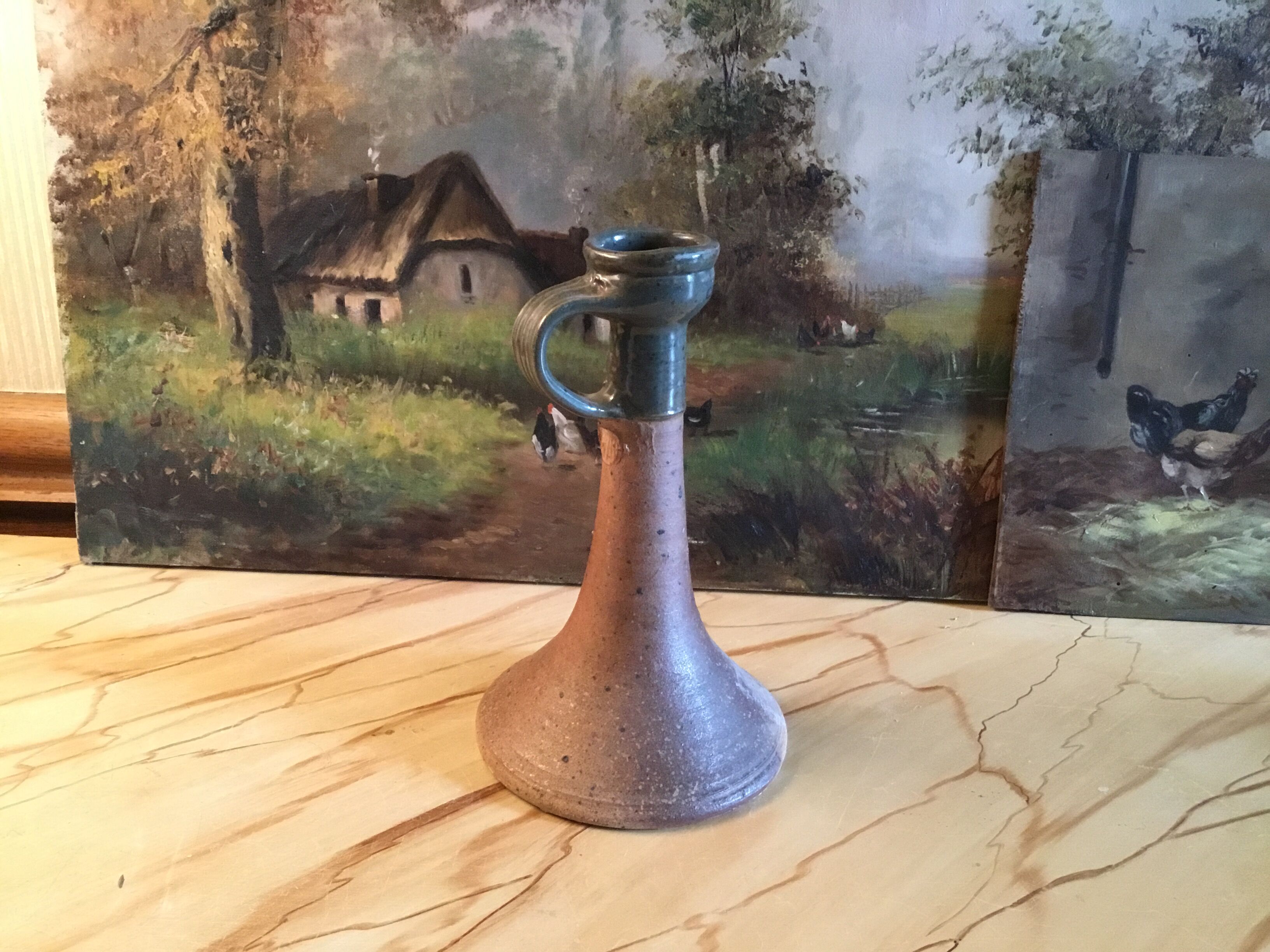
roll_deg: -1.2
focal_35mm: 31
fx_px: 1137
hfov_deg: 58.4
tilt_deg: -21.1
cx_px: 635
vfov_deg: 45.4
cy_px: 476
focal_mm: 3.3
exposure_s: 1/17
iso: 200
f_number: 2.4
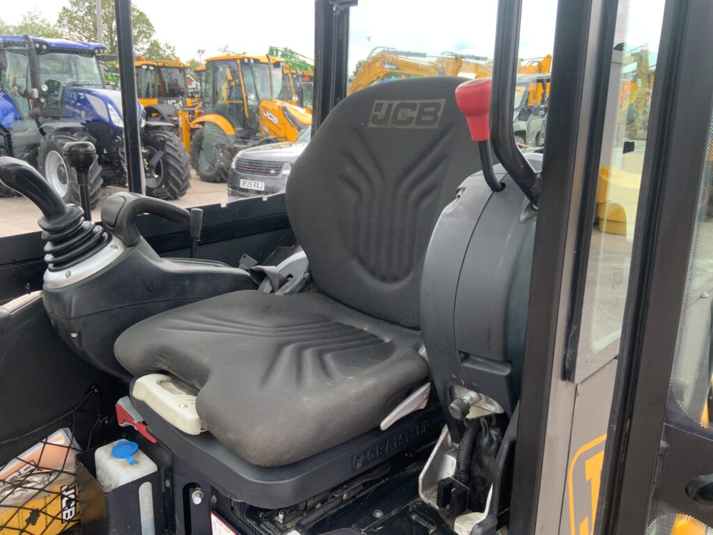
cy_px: 268
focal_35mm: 29
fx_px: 597
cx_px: 356
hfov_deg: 61.7
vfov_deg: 48.2
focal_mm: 3
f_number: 1.8
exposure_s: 1/122
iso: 20
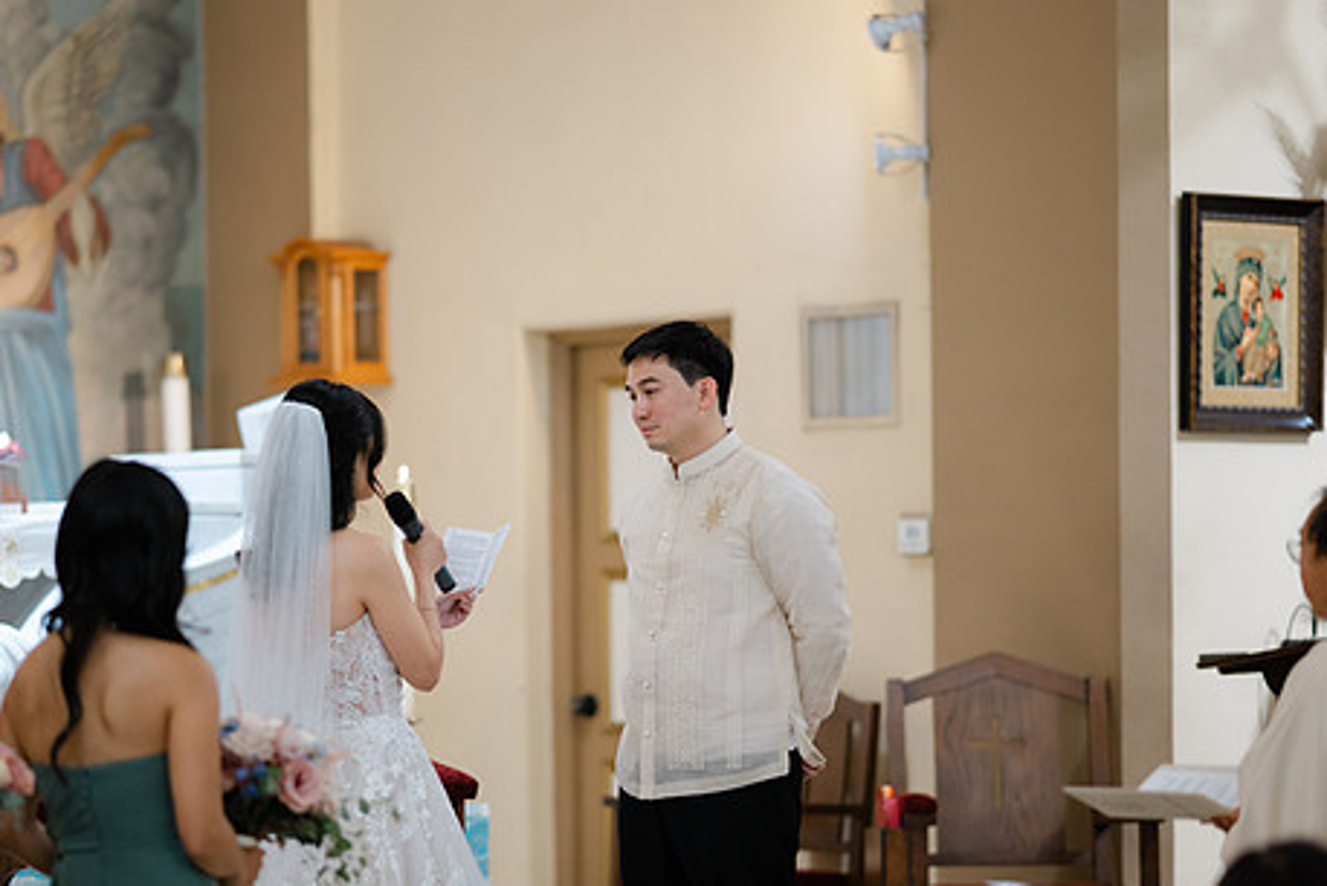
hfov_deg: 15.4
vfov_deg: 10.3
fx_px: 4905
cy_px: 537
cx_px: 516
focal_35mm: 133
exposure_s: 1/100
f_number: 1.4
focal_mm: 105
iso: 320
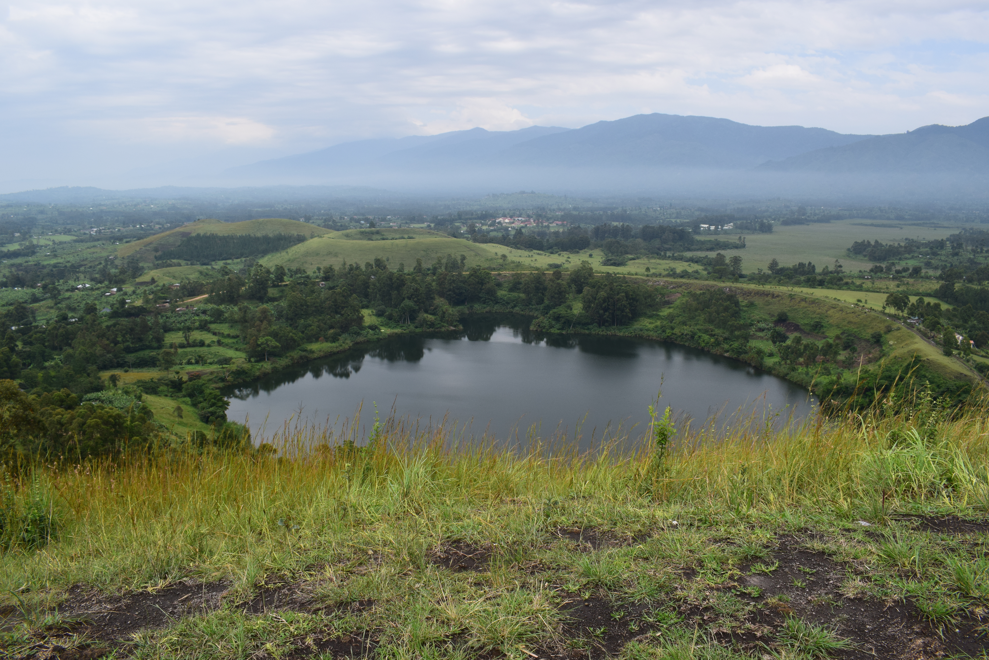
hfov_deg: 67.4
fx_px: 742
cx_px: 494
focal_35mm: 27
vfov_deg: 47.9
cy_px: 330
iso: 400
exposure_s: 1/500
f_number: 11
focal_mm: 18
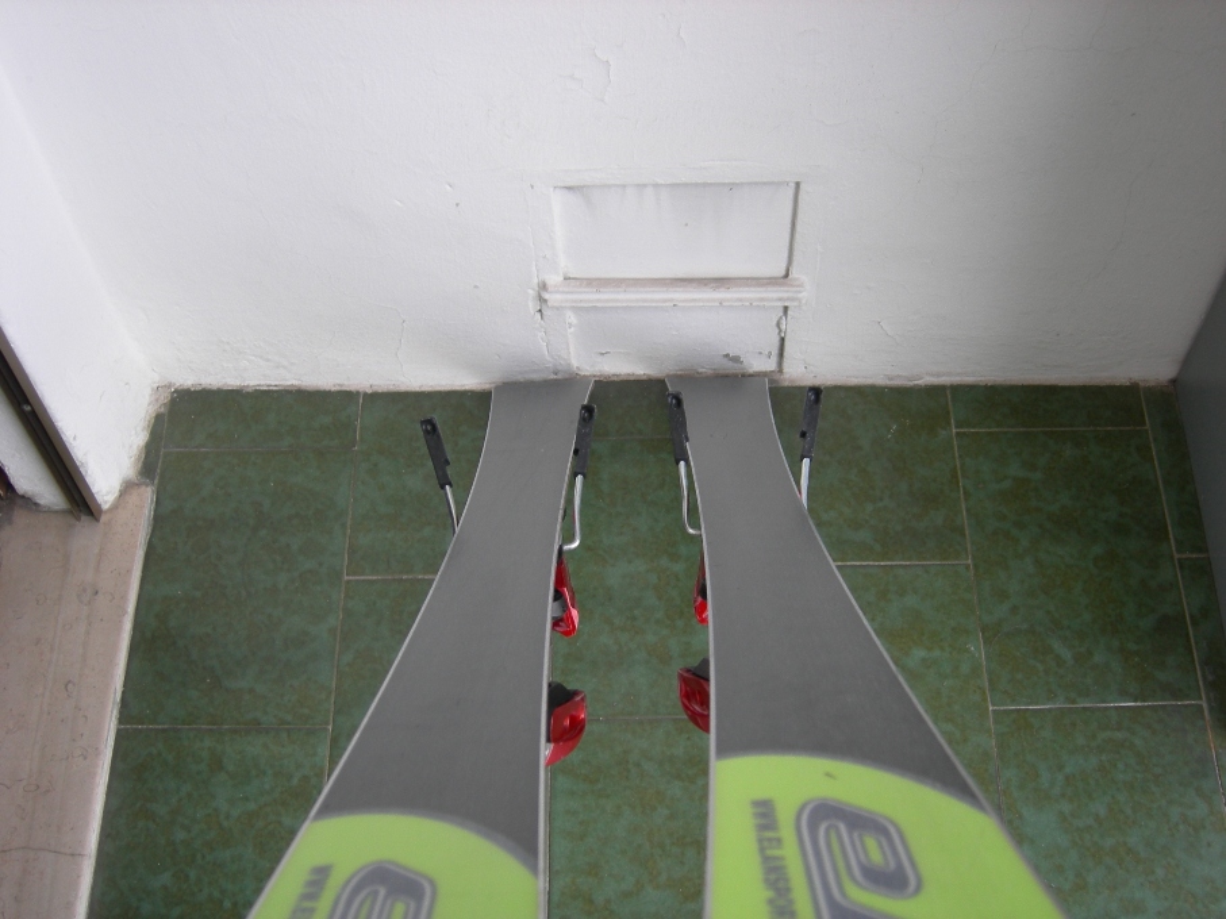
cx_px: 613
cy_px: 460
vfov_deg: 32.9
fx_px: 1558
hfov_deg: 43.0
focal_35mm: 44
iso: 64
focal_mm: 9.1
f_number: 2.9
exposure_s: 1/38.1
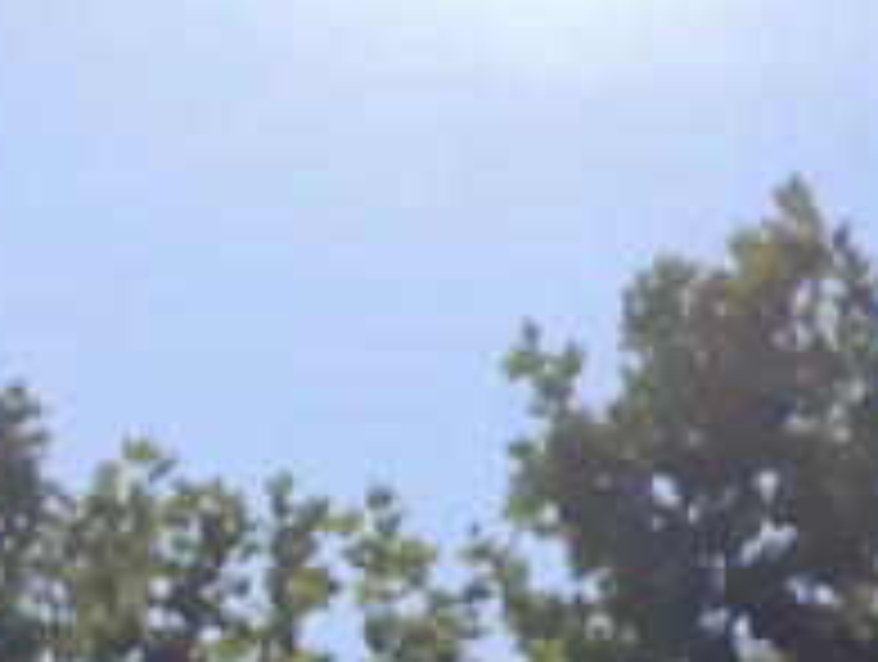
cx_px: 1914
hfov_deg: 10.3
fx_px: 4371
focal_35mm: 172
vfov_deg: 8.7
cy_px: 288
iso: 20
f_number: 1.8
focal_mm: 4
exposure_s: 1/1230
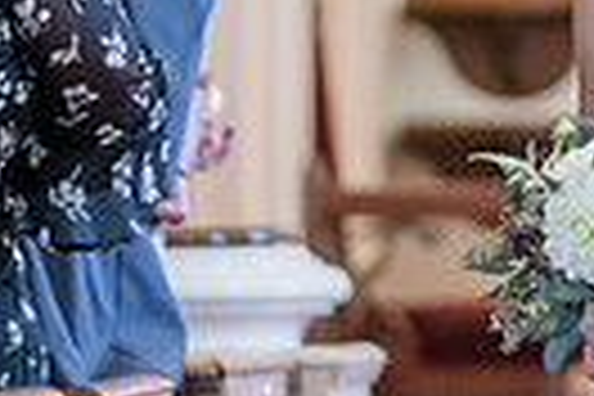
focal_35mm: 482
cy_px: -216
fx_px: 7952
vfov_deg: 2.8
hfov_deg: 4.2
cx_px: 1052
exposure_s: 1/160
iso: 2000
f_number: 2.8
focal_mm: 91
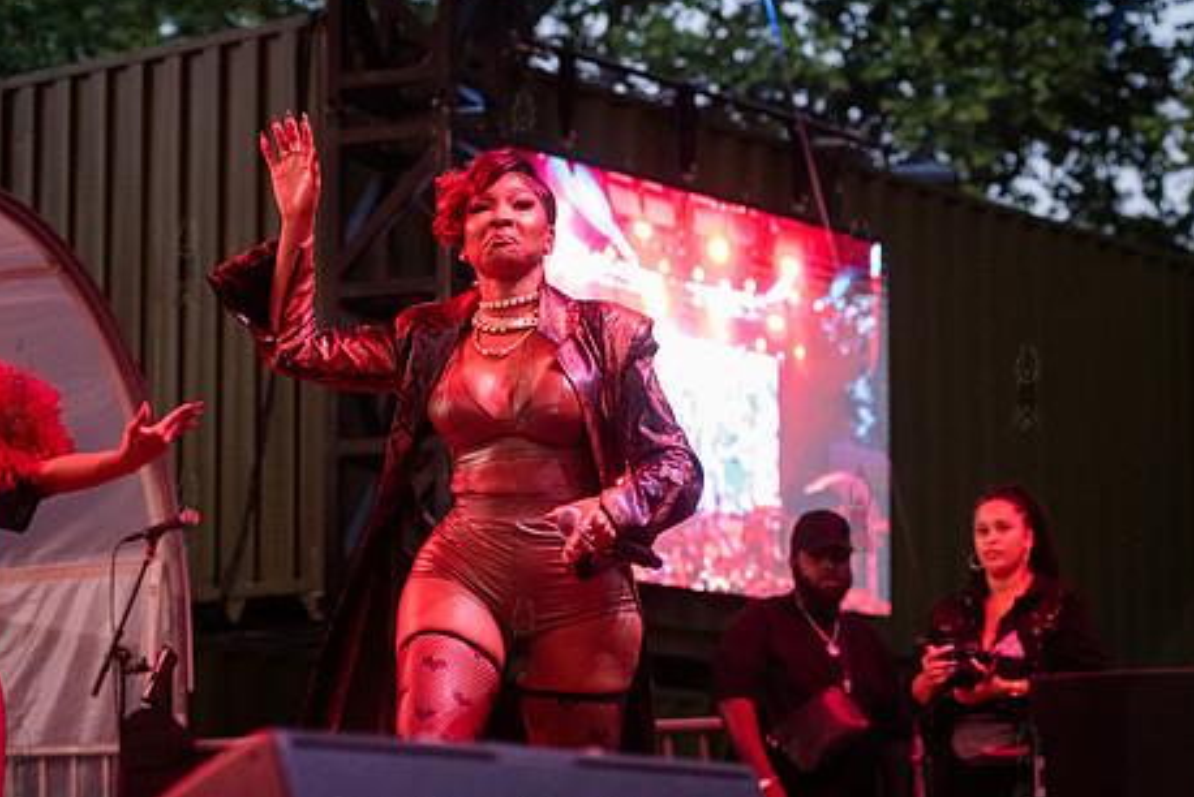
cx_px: 542
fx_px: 4049
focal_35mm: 122
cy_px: 384
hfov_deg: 16.8
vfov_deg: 11.3
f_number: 4.5
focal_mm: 92
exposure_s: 1/400
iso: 6400
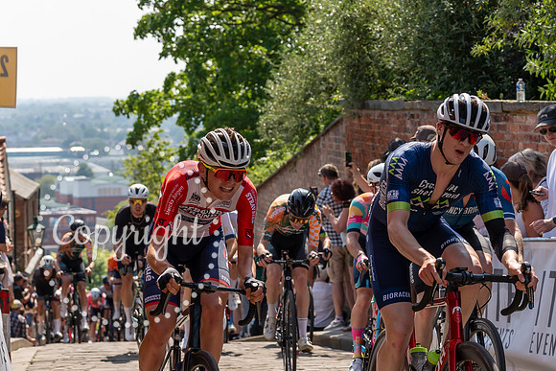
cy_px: 154
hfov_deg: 17.4
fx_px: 1812
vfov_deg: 11.7
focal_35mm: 117
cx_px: 189
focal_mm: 62
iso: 160
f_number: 4
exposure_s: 1/1600
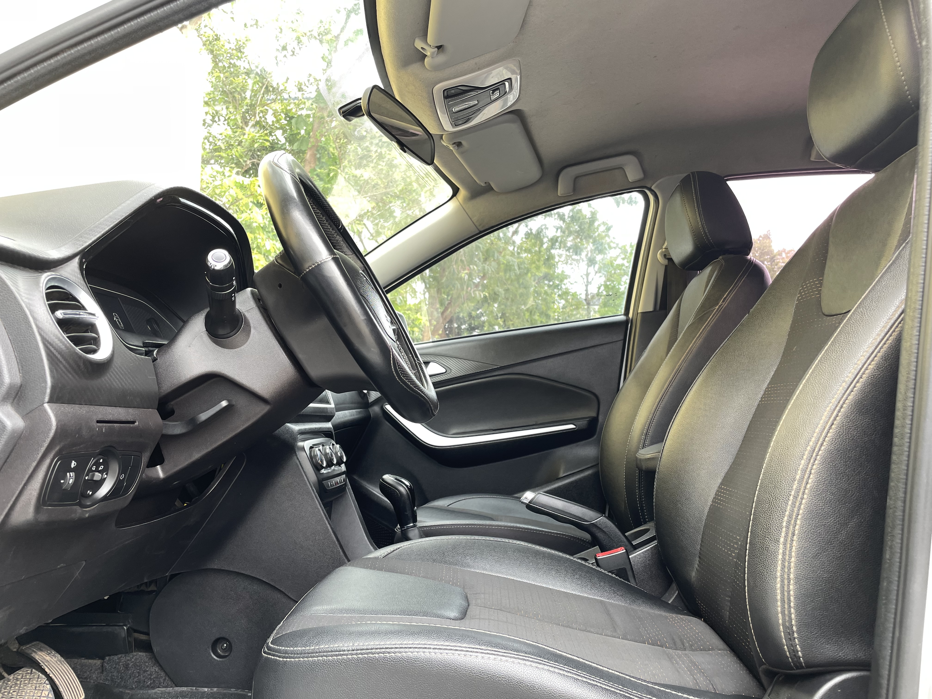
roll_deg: -0.4
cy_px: 350
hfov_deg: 67.3
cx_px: 466
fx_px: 700
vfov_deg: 53.1
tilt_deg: +6.0
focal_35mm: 26
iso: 50
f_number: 1.6
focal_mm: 4.2
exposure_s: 1/121
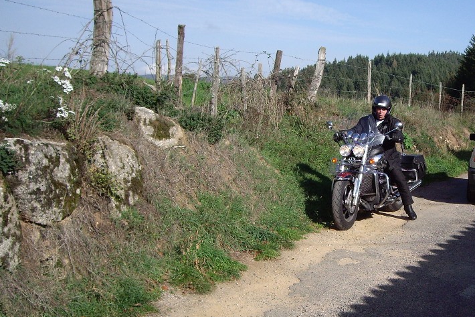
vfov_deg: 23.8
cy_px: 166
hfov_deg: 34.6
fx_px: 752
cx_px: 332
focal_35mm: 57
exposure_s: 1/800
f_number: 4.3
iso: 100
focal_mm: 6.2
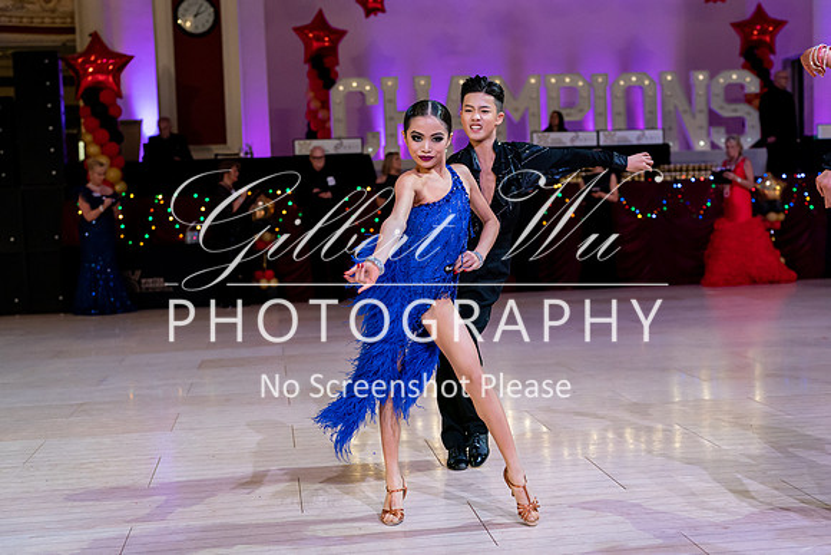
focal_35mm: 49
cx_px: 416
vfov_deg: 27.6
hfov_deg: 40.4
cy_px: 278
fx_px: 1130
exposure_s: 1/1000
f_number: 2.8
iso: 3200
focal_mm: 47
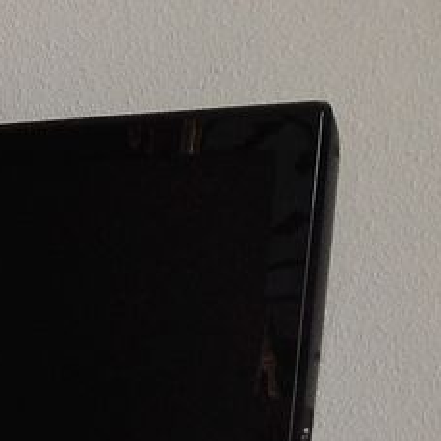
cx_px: -468
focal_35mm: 135
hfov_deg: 11.5
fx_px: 1946
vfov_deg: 12.4
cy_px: 622
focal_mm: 4.28
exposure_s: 1/60
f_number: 2.4
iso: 80
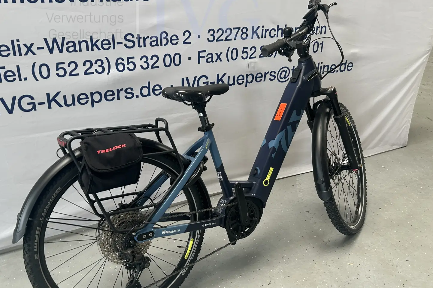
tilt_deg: -22.3
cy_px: 168
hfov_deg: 53.1
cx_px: 218
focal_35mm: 36
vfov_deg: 36.8
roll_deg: -3.6
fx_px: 433
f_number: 1.5
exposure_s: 1/121
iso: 80
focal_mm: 5.7
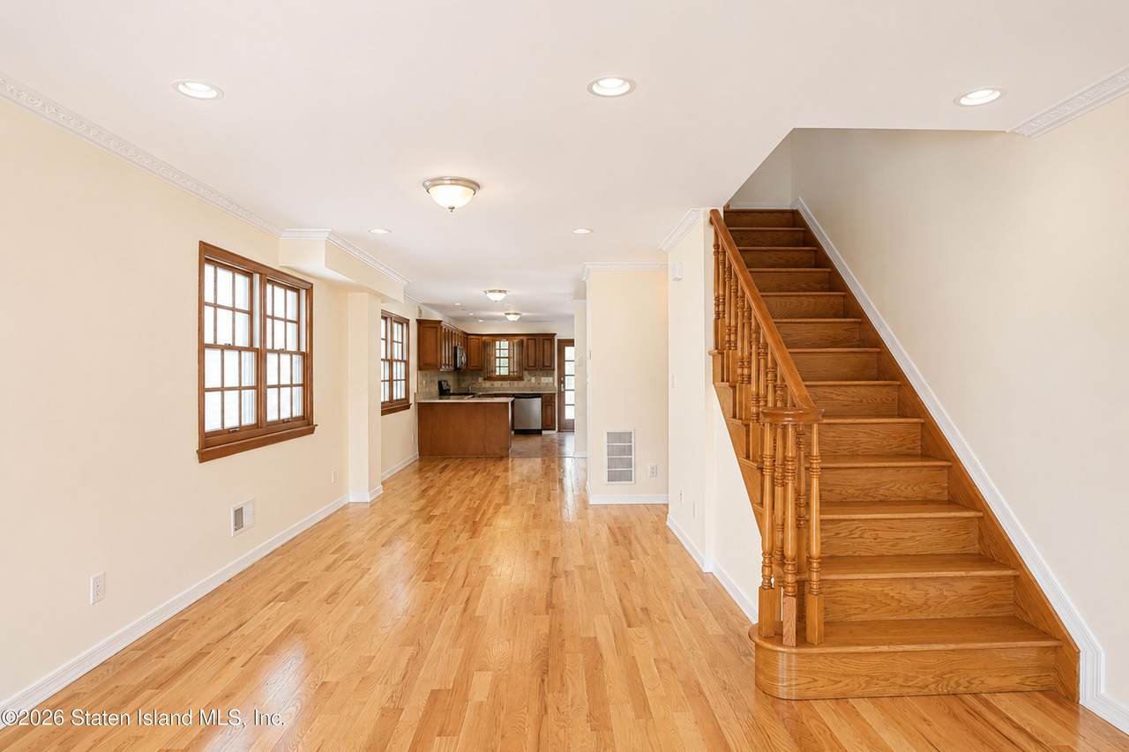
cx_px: 564
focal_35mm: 19
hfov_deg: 86.9
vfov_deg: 64.5
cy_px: 376
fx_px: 596
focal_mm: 12.6
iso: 2000
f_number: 6.4
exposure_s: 1/60
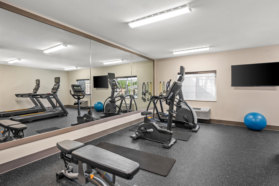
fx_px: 128
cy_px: 93
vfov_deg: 72.1
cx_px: 140
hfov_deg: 95.0
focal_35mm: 16
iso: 3200
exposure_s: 1/15
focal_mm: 16.5
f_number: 8
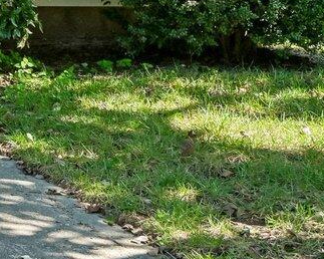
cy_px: -94
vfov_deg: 11.7
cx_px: -515
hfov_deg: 11.6
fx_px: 1226
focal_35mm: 128
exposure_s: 1/160
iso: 100
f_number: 8
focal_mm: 21.5
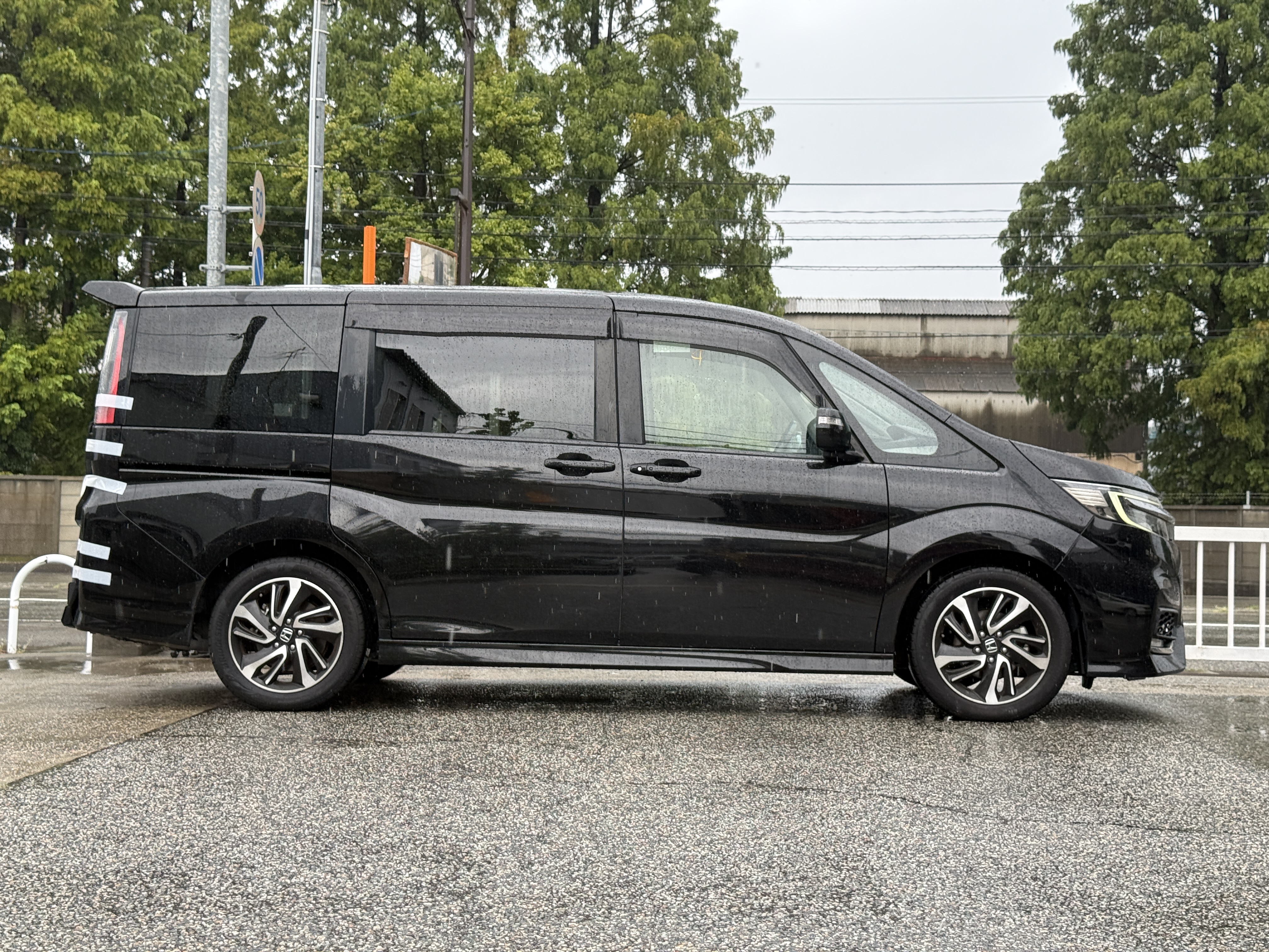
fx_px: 1760
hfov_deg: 39.7
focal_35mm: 48
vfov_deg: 30.3
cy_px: 476
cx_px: 634
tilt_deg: +1.9
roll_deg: -1.1
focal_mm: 6.76
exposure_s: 1/646
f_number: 1.78
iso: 80
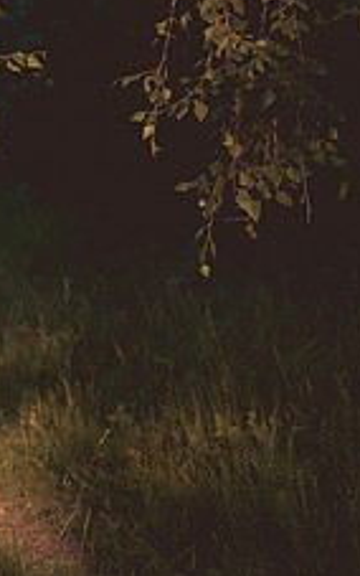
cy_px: 124
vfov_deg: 9.5
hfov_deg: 5.9
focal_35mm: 221
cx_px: 58
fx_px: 3467
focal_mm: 85
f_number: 3.5
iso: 400
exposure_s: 1/1250
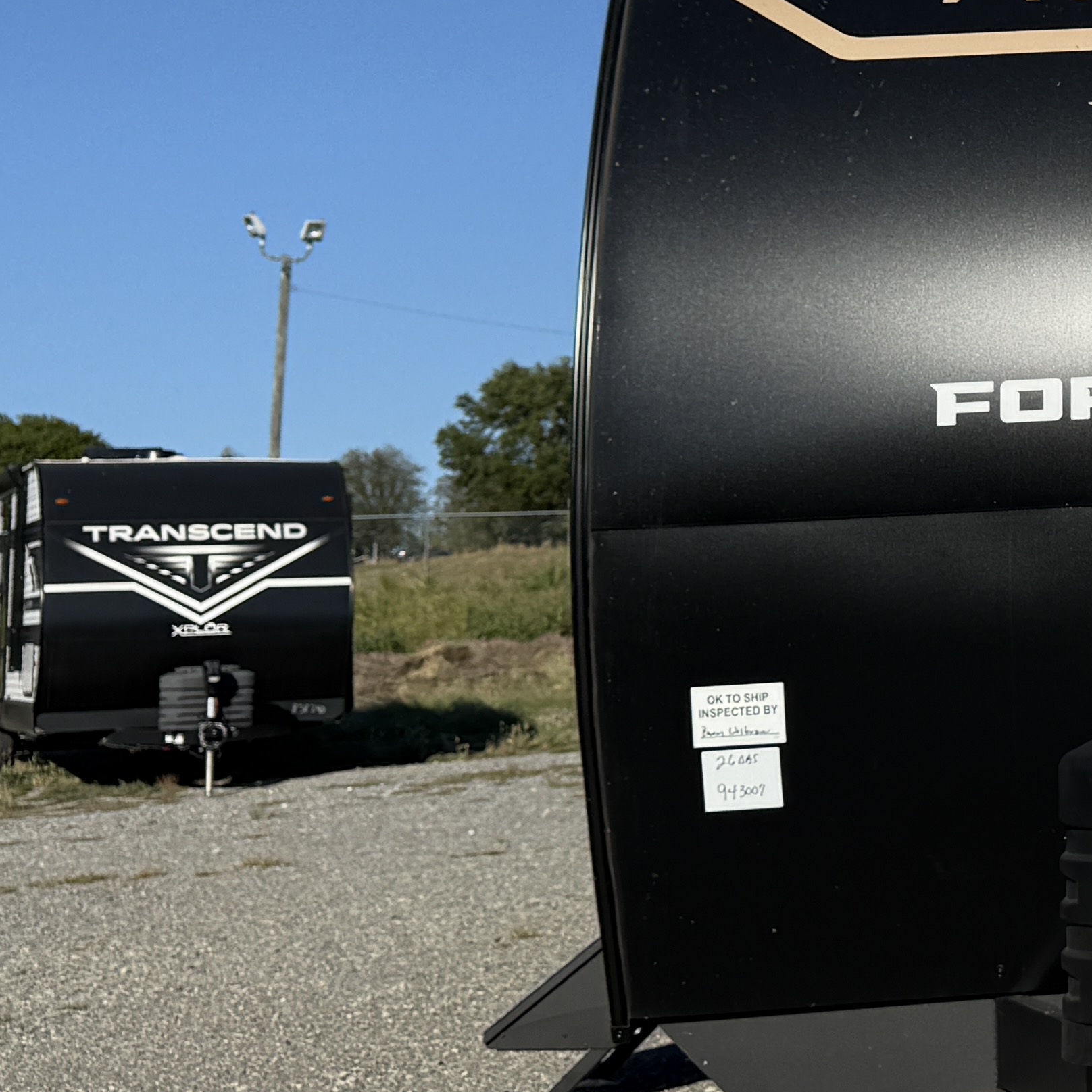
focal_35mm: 75
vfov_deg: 22.8
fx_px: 2677
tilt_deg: +9.1
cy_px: 252
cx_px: 1508
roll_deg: +2.1
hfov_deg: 20.6
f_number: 1.78
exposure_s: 1/7353
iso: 100
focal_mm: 6.76
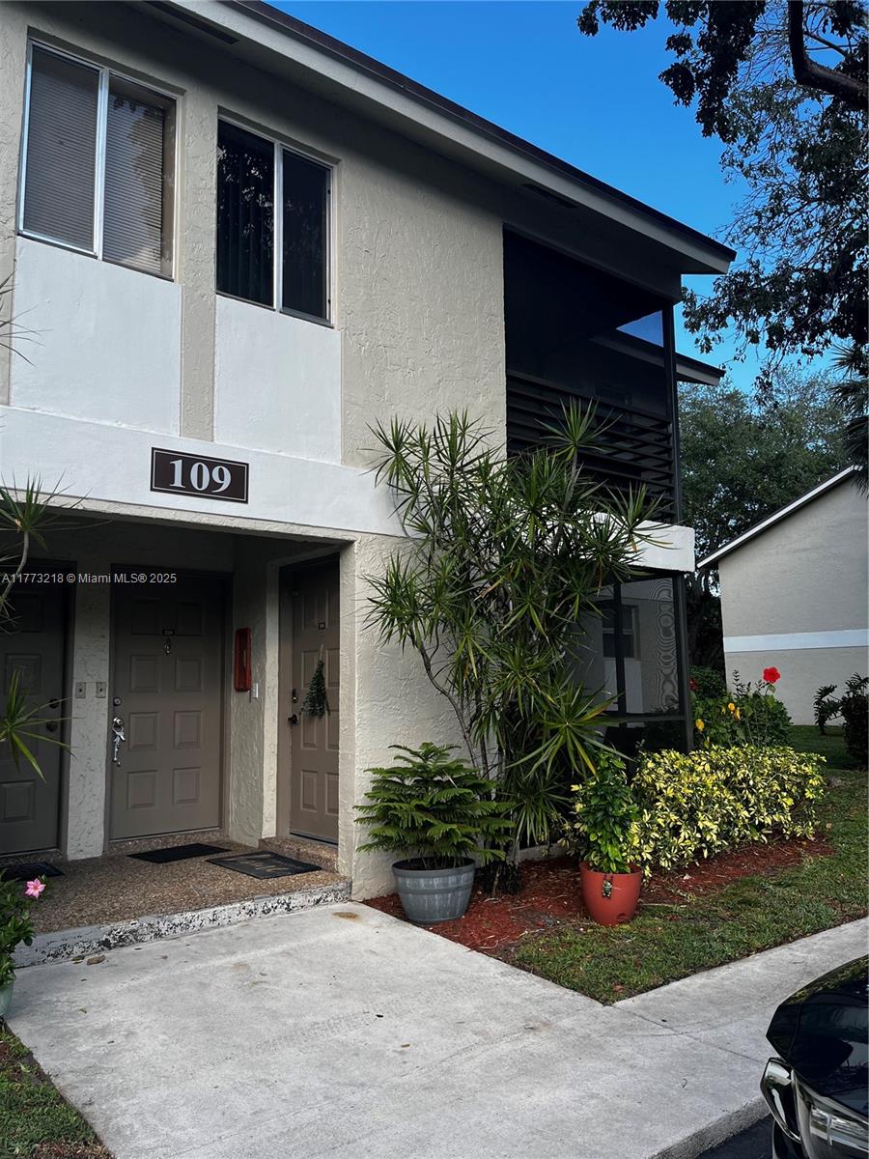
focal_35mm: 26
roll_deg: +1.9
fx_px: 870
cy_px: 580
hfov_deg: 53.1
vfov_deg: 67.3
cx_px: 434
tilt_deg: +7.0
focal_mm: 5.1
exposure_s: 1/891
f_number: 1.6
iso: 50
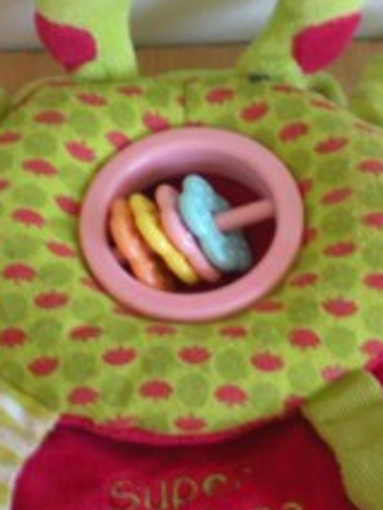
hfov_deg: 15.9
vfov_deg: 21.1
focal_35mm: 93
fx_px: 1372
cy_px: 221
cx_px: 243
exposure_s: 1/9.8
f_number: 3.1
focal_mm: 6.3
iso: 64
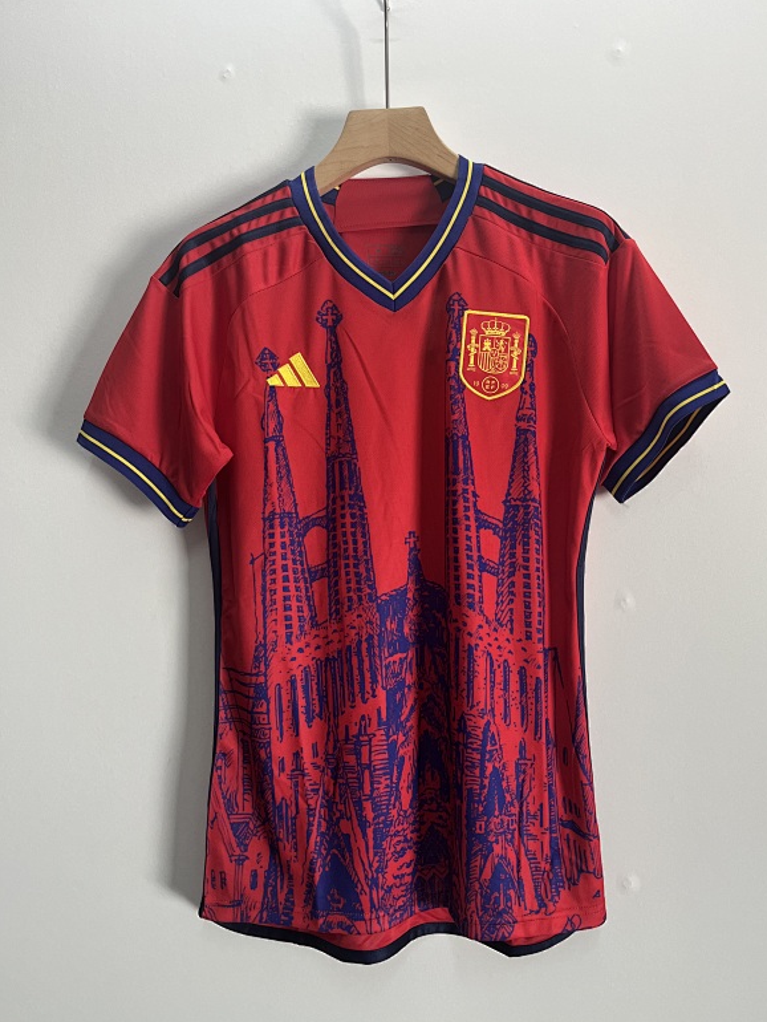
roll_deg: +1.2
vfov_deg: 65.3
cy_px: 526
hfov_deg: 51.4
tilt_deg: -2.4
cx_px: 397
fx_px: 797
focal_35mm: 27
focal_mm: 5.1
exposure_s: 1/100
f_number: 1.6
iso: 125
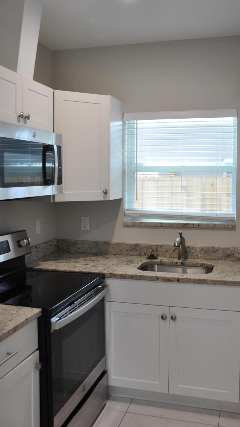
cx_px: 143
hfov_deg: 31.9
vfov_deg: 54.0
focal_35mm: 37
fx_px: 418
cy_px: 203
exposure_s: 1/60
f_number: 4
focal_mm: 22
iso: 500
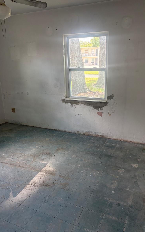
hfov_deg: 44.5
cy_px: 114
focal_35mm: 28
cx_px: 81
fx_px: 177
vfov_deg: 66.5
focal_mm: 5.96
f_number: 1.6
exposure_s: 1/101
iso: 125
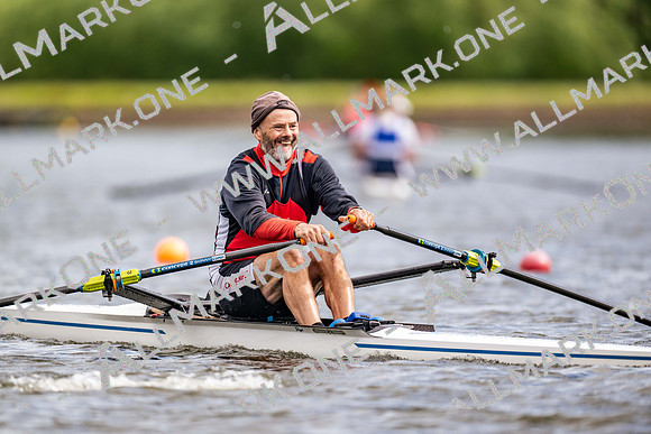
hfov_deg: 3.4
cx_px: 326
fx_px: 10852
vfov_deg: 2.3
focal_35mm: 600
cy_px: 217
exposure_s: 1/2500
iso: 250
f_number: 4
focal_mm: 600
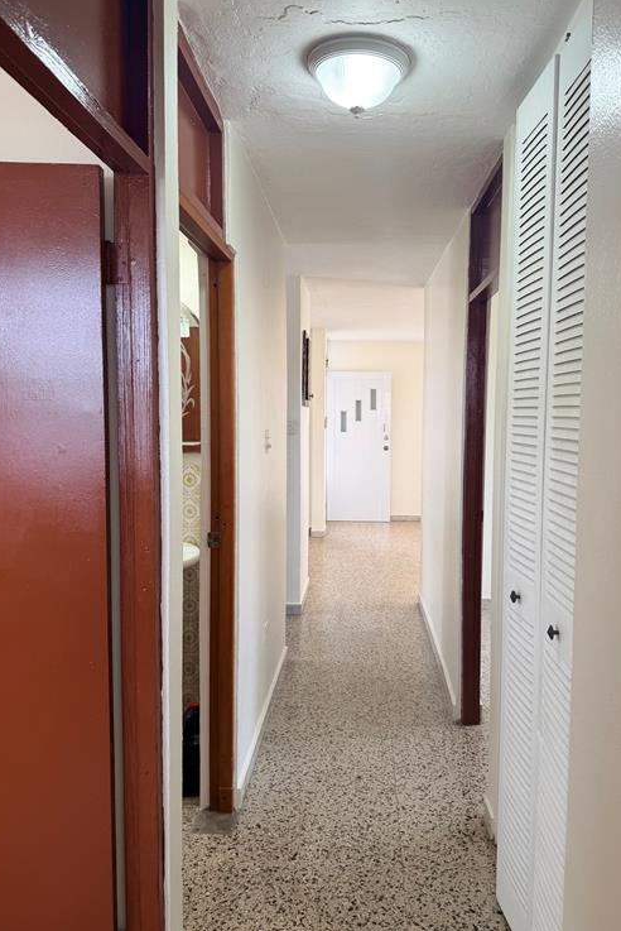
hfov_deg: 49.5
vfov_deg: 69.4
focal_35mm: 26
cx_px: 352
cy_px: 460
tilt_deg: -3.5
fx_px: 672
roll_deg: +0.2
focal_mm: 6.76
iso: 100
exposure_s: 1/120
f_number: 1.78
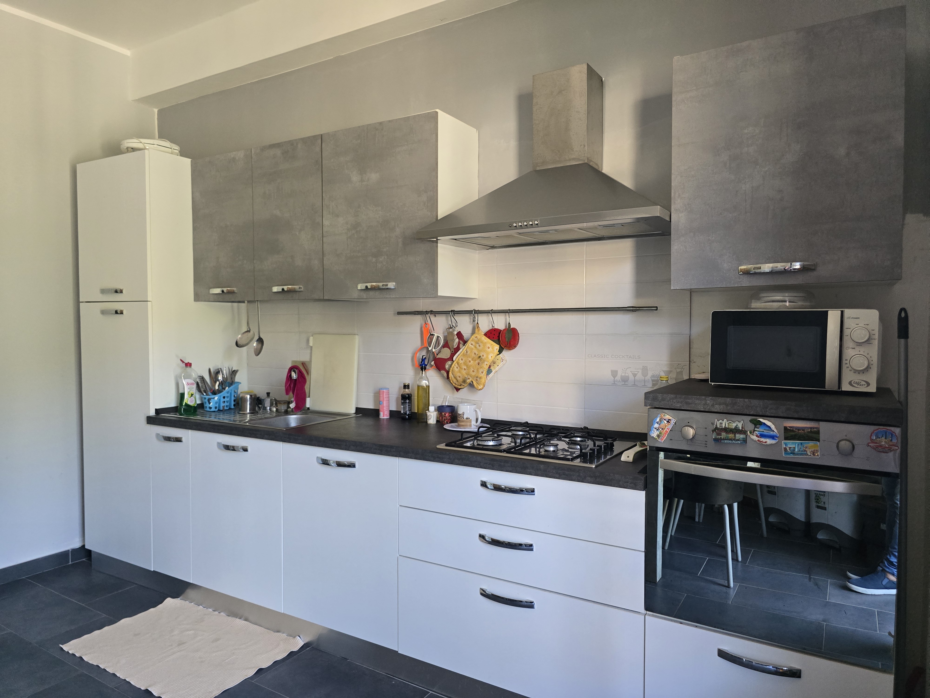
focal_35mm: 23
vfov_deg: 58.9
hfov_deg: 73.9
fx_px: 618
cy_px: 349
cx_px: 465
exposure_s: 1/120
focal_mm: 6.3
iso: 1000
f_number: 1.7
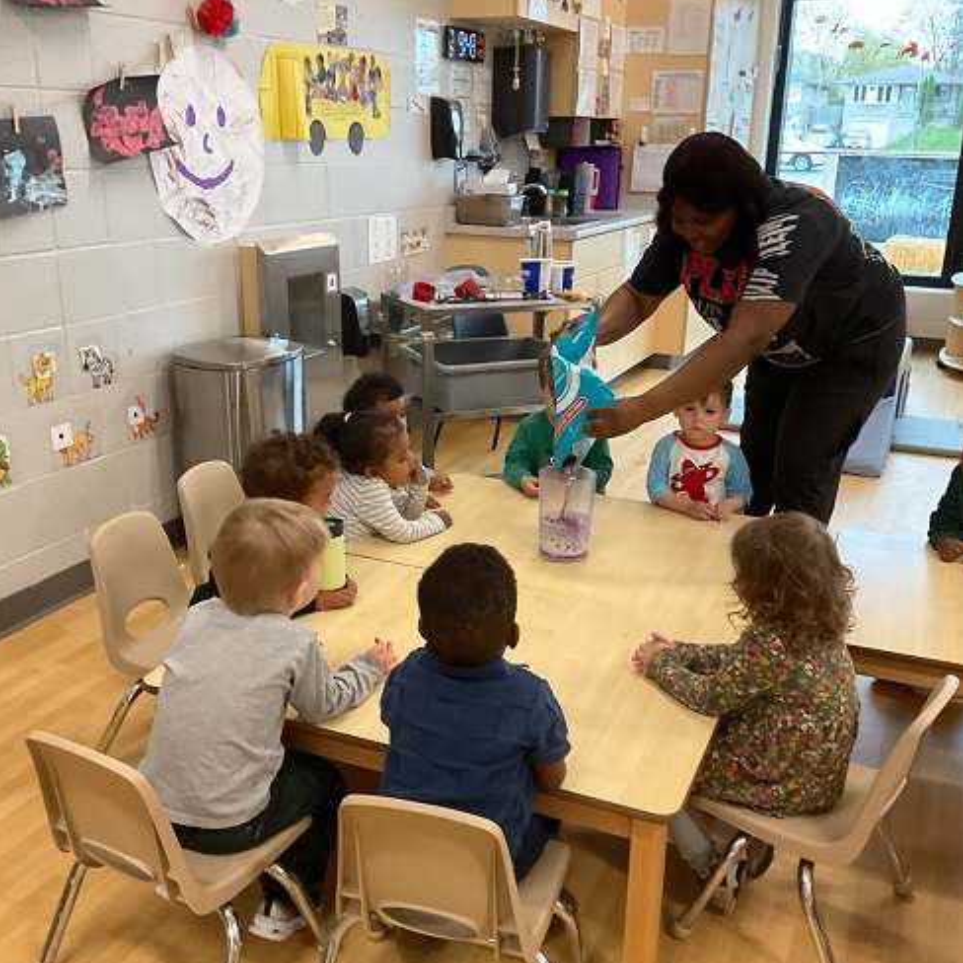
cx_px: 474
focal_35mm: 35
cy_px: 529
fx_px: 1102
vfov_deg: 47.2
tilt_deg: -20.8
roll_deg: -1.9
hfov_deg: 47.2
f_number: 1.8
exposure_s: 1/30
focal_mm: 3
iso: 250
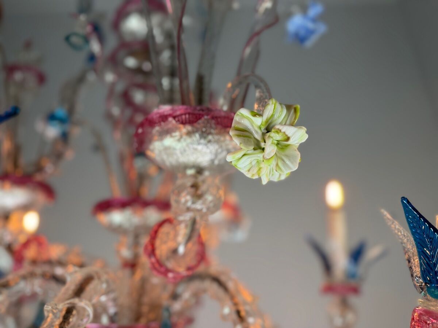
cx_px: 219
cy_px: 164
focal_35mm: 24
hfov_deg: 71.6
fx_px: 304
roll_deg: +1.5
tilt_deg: +20.8
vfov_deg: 56.8
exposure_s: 1/100
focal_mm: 6.76
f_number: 1.78
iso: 160
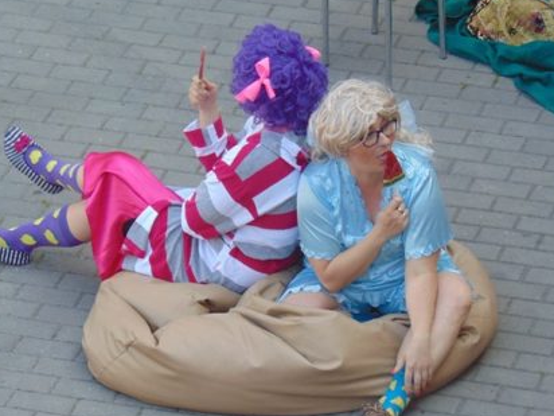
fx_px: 4081
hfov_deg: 7.8
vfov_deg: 5.8
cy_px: 218
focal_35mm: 255
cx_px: 329
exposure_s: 1/125
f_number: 4
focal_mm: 29.5
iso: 100
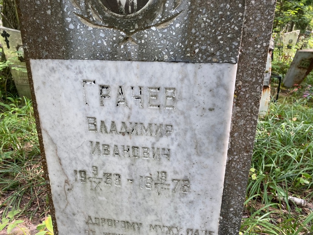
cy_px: 118
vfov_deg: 53.1
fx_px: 235
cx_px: 156
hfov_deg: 67.3
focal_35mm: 26
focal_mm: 4.25
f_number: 1.8
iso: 64
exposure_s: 1/122
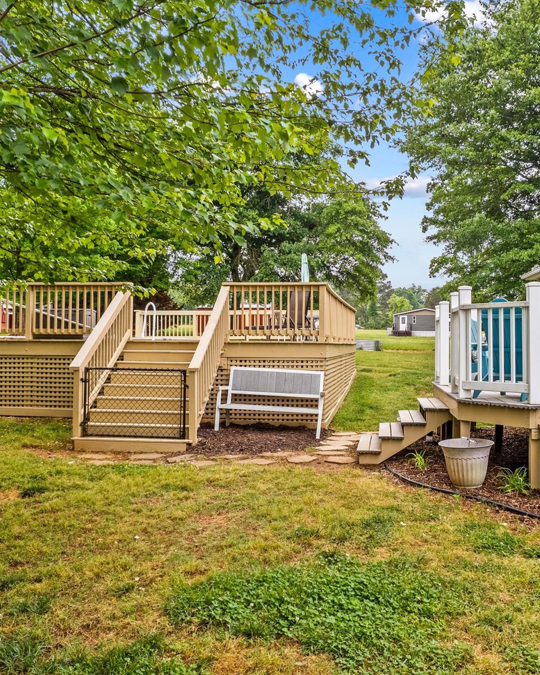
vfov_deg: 55.7
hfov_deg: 45.5
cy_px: 331
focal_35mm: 32
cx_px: 328
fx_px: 639
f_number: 2.8
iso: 120
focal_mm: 8.38
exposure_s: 1/320
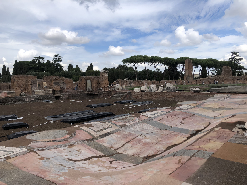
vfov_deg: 49.7
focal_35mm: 28
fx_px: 200
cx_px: 124
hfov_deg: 63.4
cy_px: 92
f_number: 1.8
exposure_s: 1/2114
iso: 20
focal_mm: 4
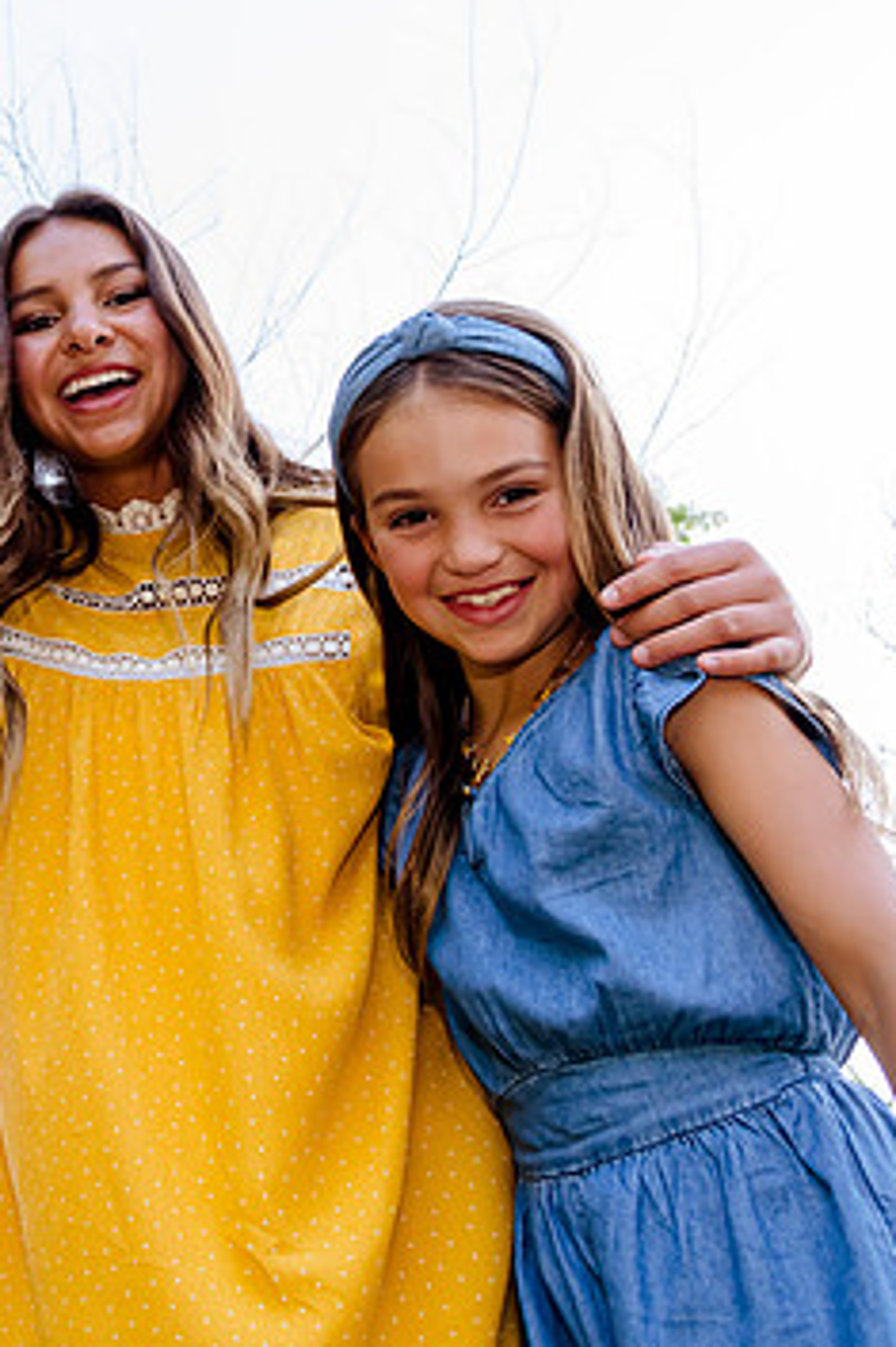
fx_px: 1868
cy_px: 445
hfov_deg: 25.4
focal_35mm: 50
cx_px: -41
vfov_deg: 39.1
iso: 1000
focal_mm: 24
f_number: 6.3
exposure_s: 1/160
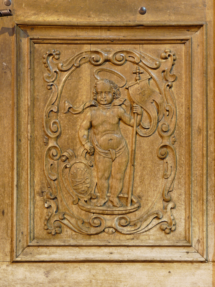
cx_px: 108
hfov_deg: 17.6
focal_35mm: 84
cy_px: 144
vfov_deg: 23.3
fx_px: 696
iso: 100
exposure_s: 15
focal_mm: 14.9
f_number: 5.6
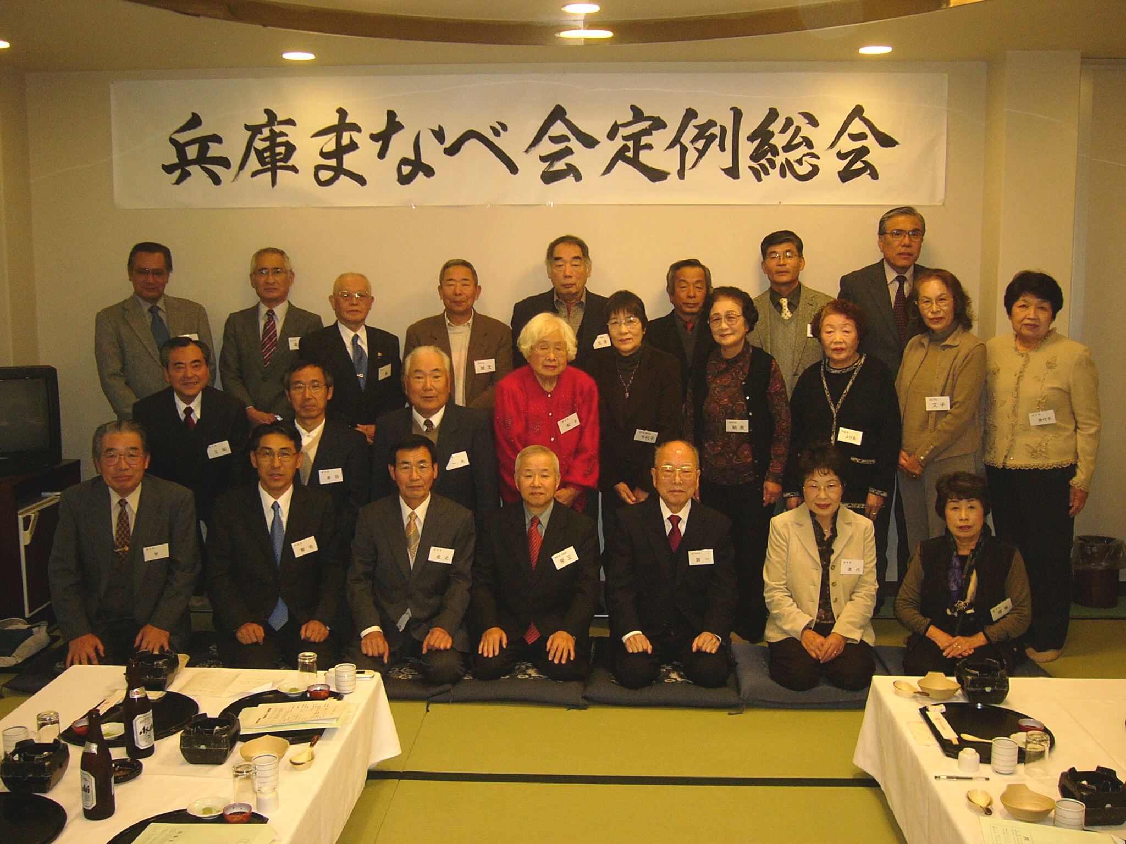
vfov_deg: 40.7
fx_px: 1138
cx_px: 563
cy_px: 422
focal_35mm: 35
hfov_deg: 52.6
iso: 100
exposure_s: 1/60
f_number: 2.8
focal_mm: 5.8
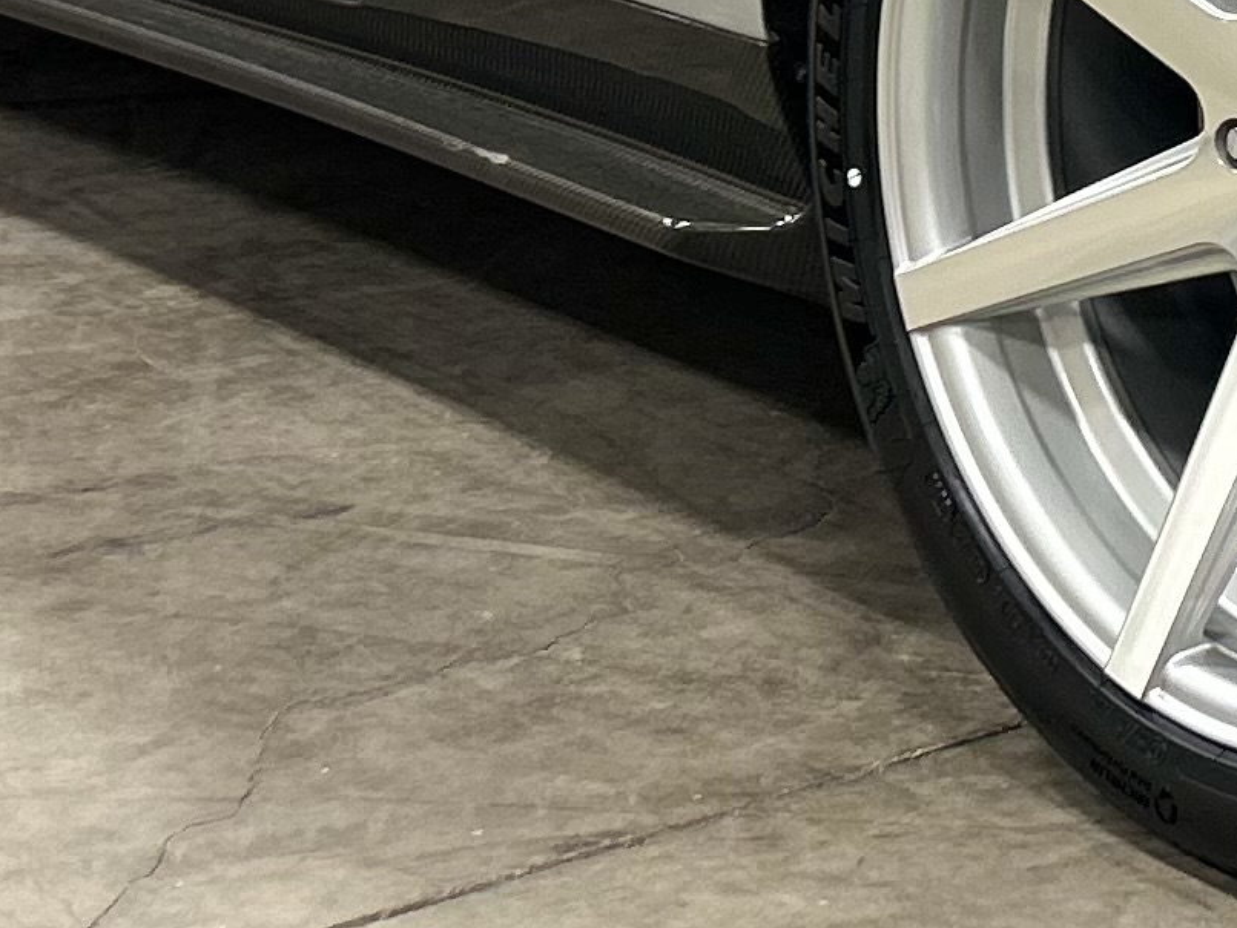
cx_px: 1542
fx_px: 4647
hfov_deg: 14.6
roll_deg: -1.9
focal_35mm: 130
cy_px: -310
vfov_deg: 11.1
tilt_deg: -8.2
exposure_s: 1/60
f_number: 1.5
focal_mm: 5.7
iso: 100
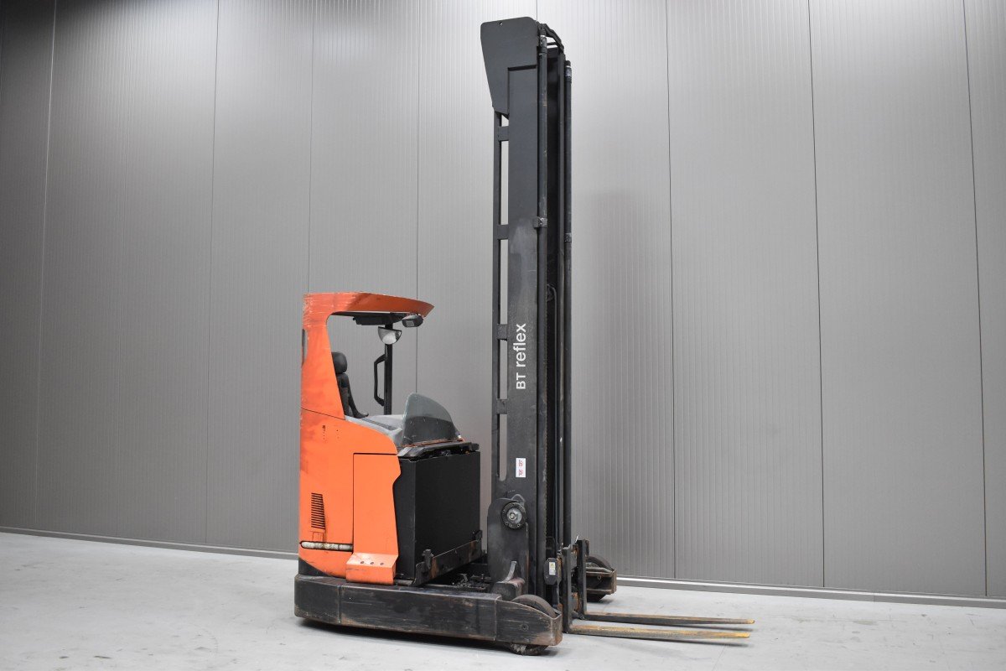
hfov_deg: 57.2
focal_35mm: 33
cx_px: 503
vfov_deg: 40.0
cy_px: 336
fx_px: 922
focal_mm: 22
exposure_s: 1/50
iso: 1250
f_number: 4.5
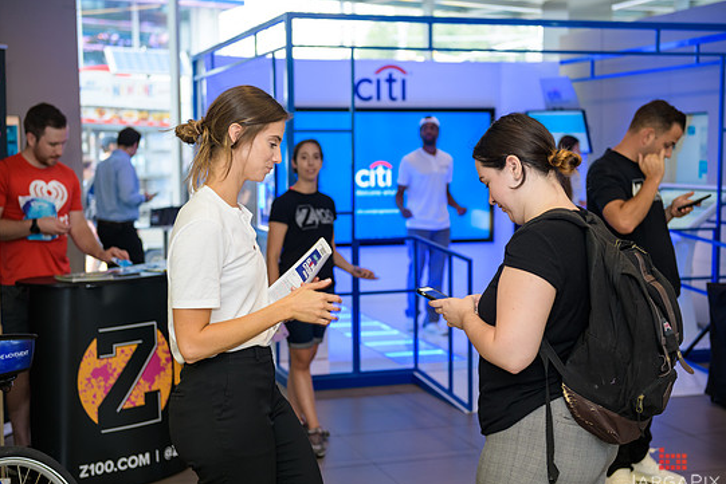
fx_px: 1190
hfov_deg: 33.9
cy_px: 258
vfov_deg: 23.0
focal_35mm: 59
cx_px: 365
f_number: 3.2
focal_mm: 55
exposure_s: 1/125
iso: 400
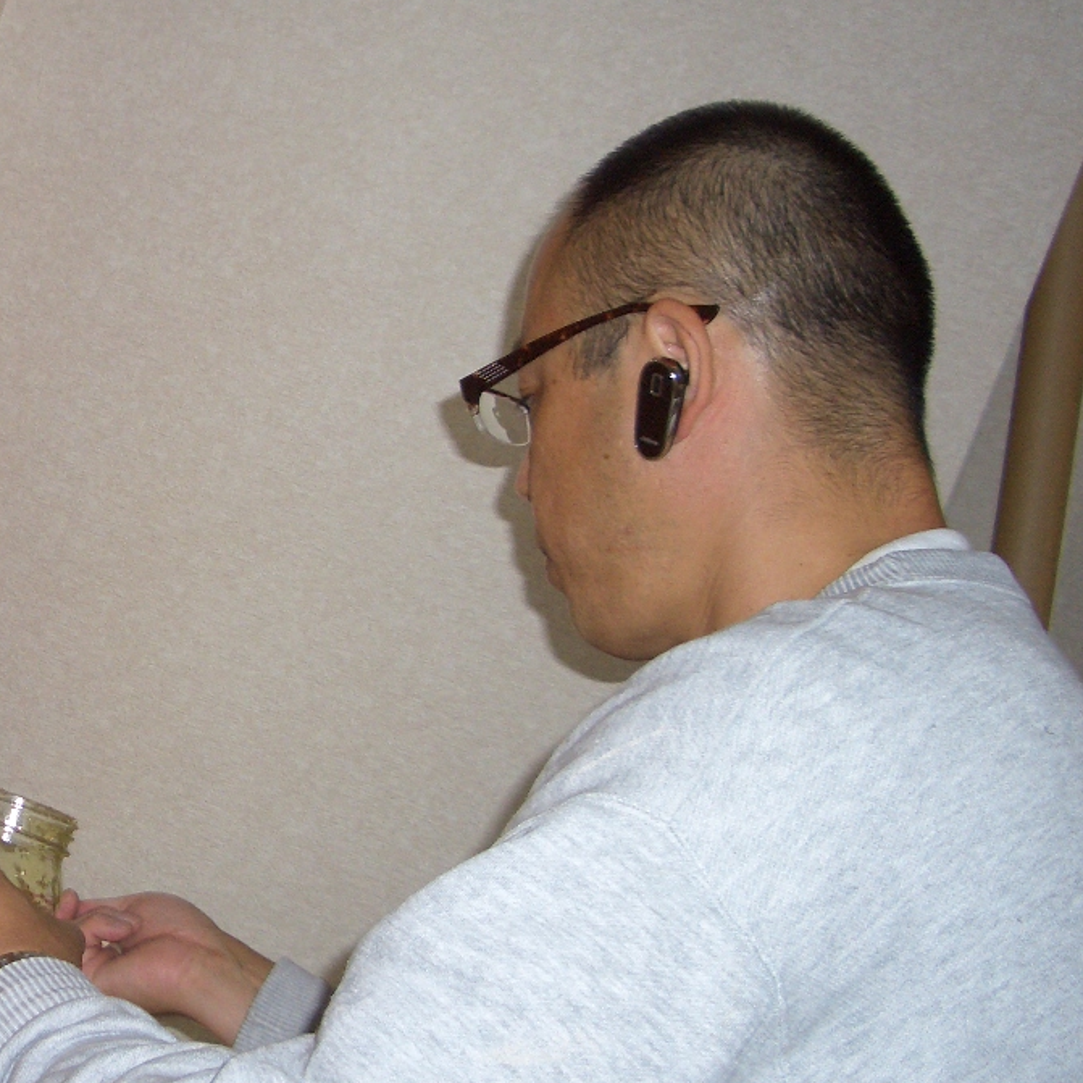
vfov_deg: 29.1
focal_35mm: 59
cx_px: 137
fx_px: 2088
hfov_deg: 28.1
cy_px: 584
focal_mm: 5.8
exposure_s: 1/60
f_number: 2.6
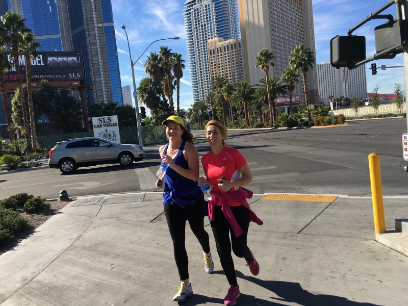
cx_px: 204
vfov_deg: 48.2
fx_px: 342
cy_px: 153
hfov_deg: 61.7
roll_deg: +5.4
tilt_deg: -3.1
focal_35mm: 29
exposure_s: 1/1026
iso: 25
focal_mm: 4.15
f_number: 2.2
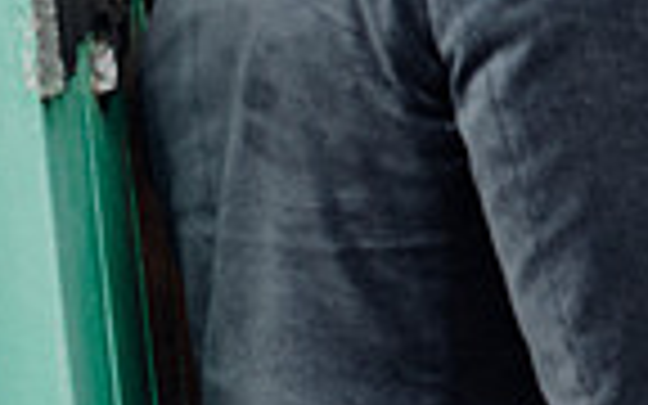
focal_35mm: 119
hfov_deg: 16.1
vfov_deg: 11.0
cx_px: 954
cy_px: 146
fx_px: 2102
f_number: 3.5
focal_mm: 29
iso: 320
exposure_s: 1/200
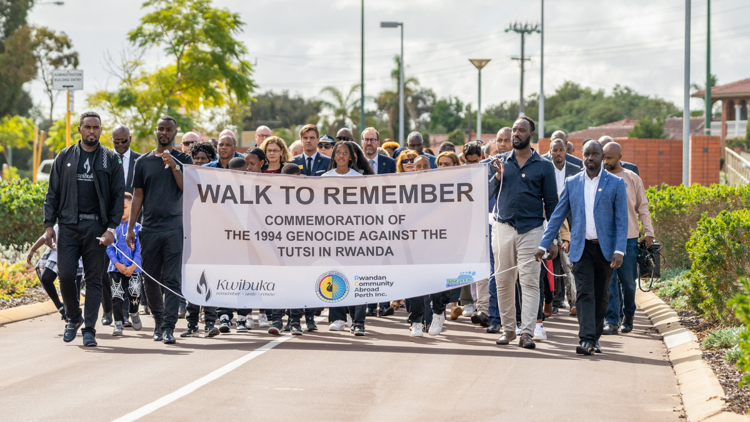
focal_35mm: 173
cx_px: 375
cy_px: 202
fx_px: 3437
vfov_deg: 7.0
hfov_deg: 12.5
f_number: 3.5
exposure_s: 1/4000
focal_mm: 110
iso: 640
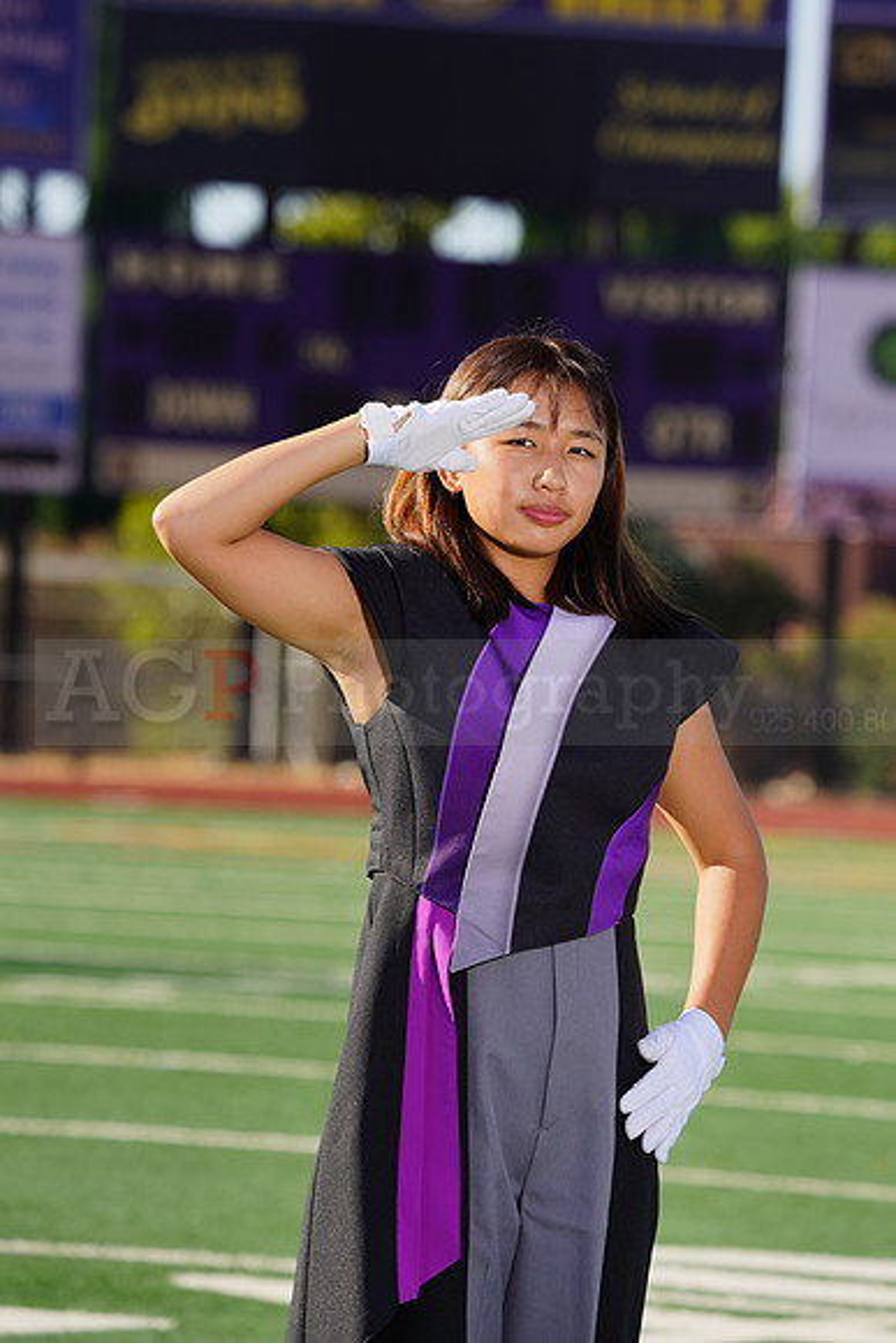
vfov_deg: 7.5
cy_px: 672
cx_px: 448
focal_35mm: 274
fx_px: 10222
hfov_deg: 5.0
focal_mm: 274
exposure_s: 1/250
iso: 100
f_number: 9
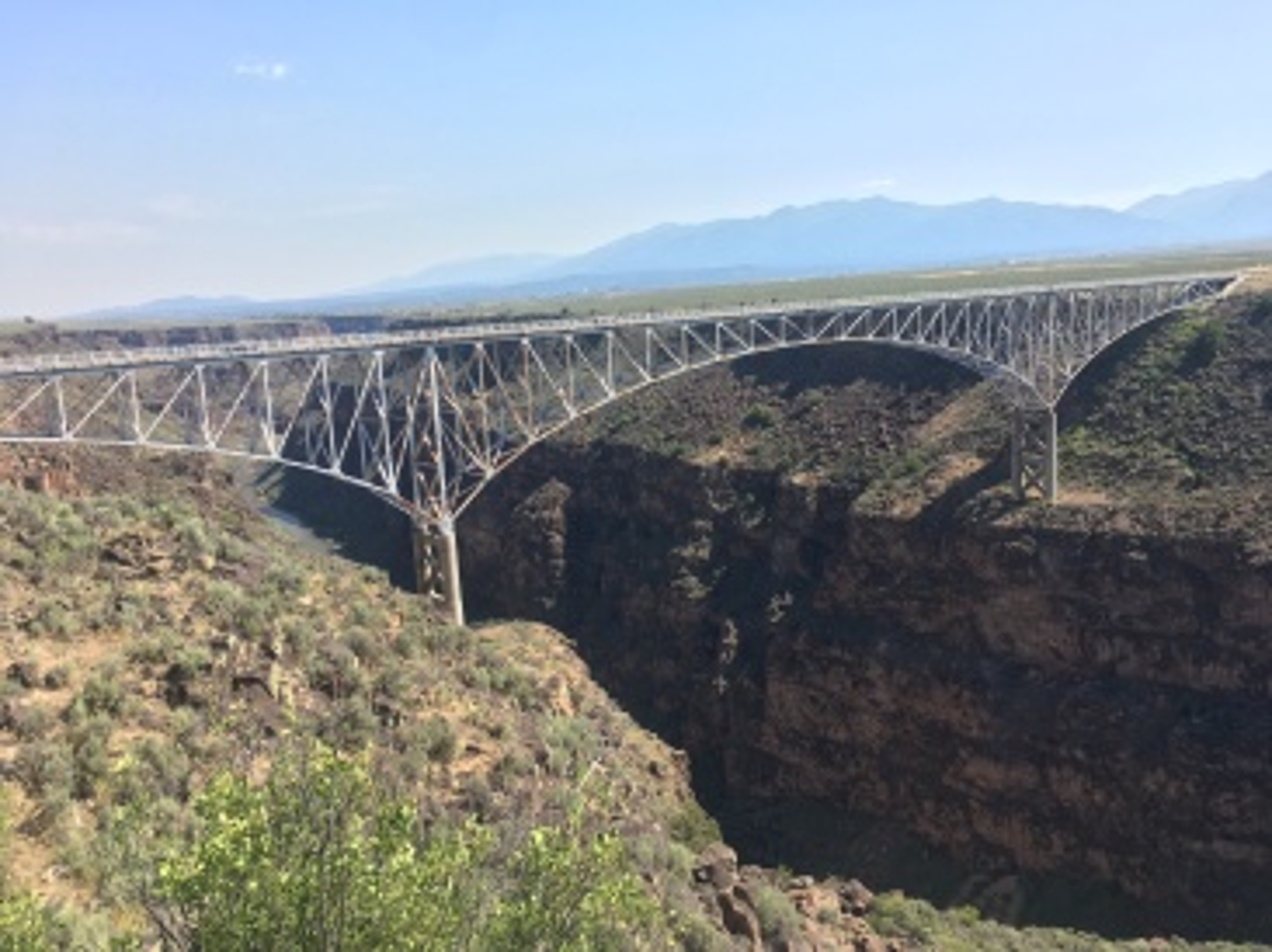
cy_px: 476
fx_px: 1065
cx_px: 636
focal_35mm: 29
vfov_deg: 48.2
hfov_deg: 61.7
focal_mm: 4.15
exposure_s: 1/641
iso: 25
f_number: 2.2
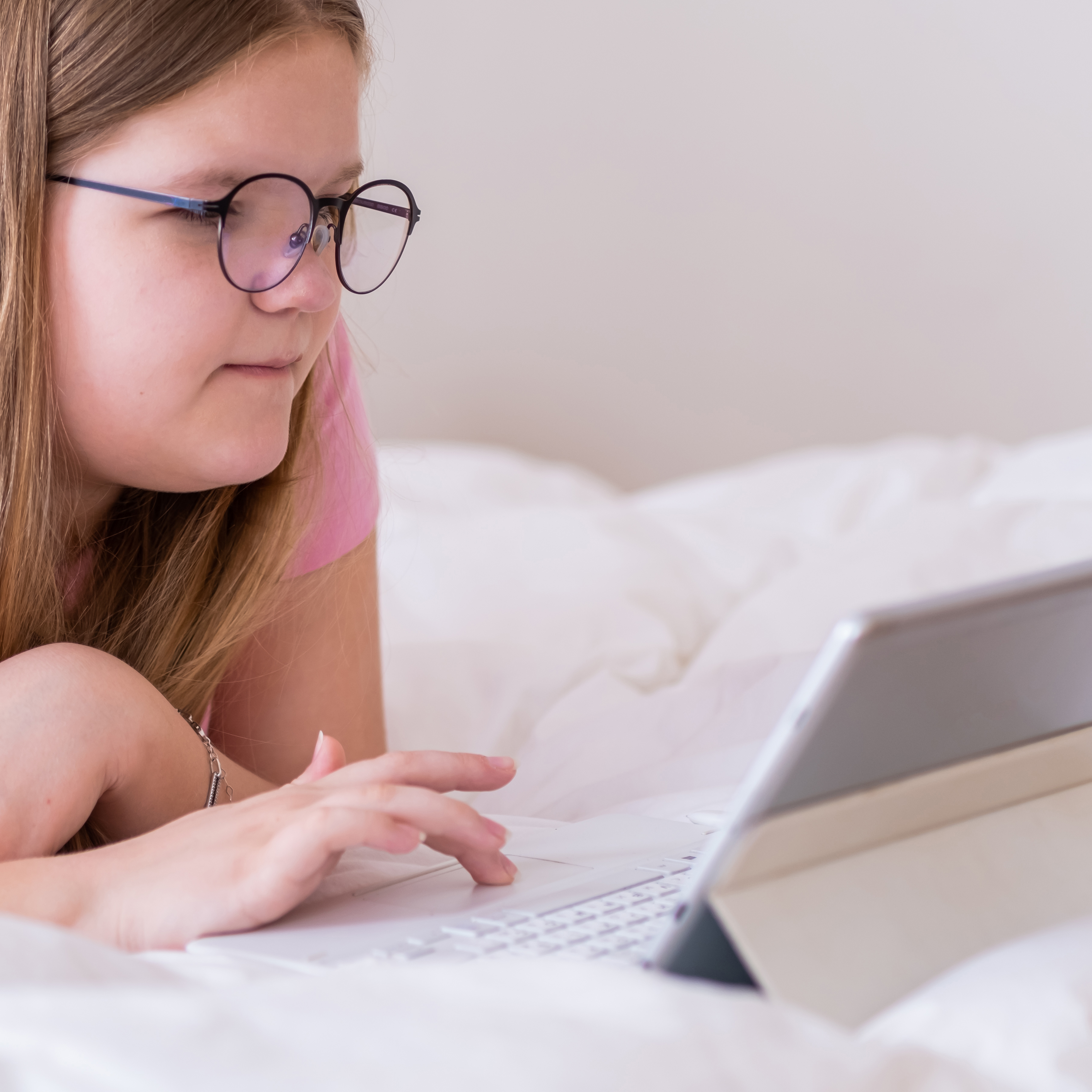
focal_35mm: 123
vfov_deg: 14.2
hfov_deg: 14.2
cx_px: 390
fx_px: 4390
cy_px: 488
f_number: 1.8
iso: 250
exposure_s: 1/125
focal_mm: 56
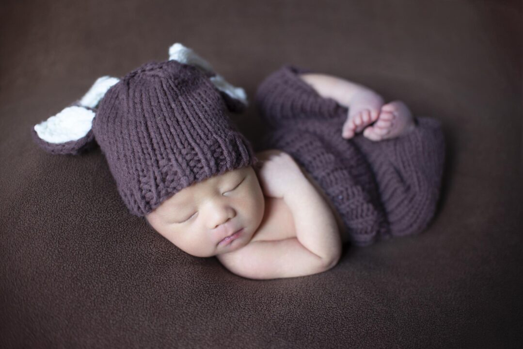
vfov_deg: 37.9
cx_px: 262
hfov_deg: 54.4
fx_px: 509
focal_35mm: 35
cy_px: 174
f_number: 2.5
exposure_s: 1/200
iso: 500
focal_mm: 35
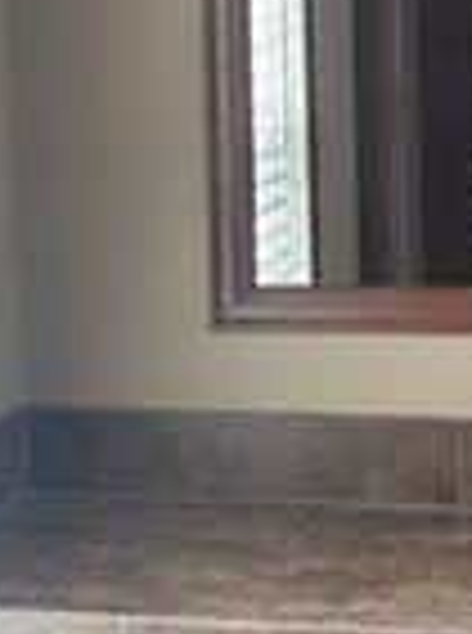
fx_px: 2593
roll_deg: +1.9
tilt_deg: -8.7
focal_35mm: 142
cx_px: 324
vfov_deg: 13.9
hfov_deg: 10.4
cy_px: 360
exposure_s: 1/121
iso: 80
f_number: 1.6
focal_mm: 5.96
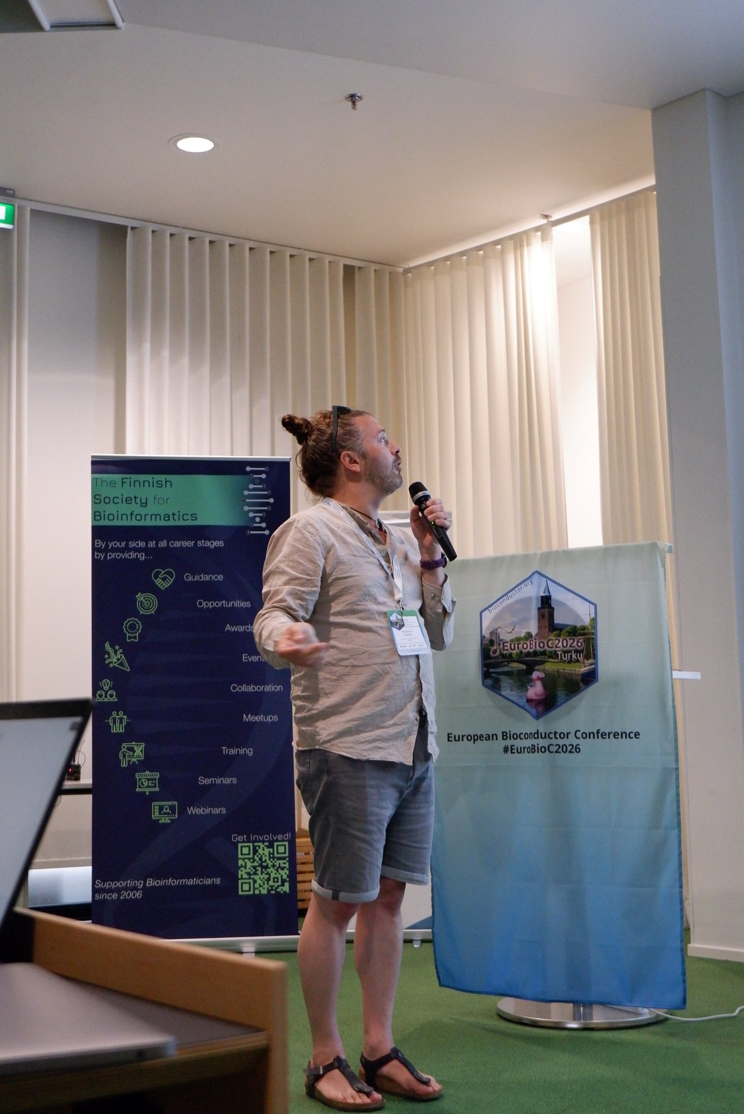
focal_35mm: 45
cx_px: 372
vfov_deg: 43.6
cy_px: 557
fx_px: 1393
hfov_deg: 29.9
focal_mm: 30.5
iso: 5000
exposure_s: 1/180
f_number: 4.7
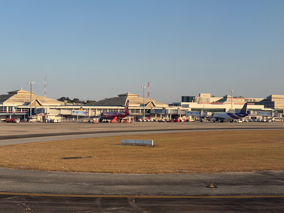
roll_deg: +0.5
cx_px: 142
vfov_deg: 30.3
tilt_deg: +1.8
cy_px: 106
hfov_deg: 39.7
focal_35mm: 48
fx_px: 394
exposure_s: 1/2667
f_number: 1.78
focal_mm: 6.76
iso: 64
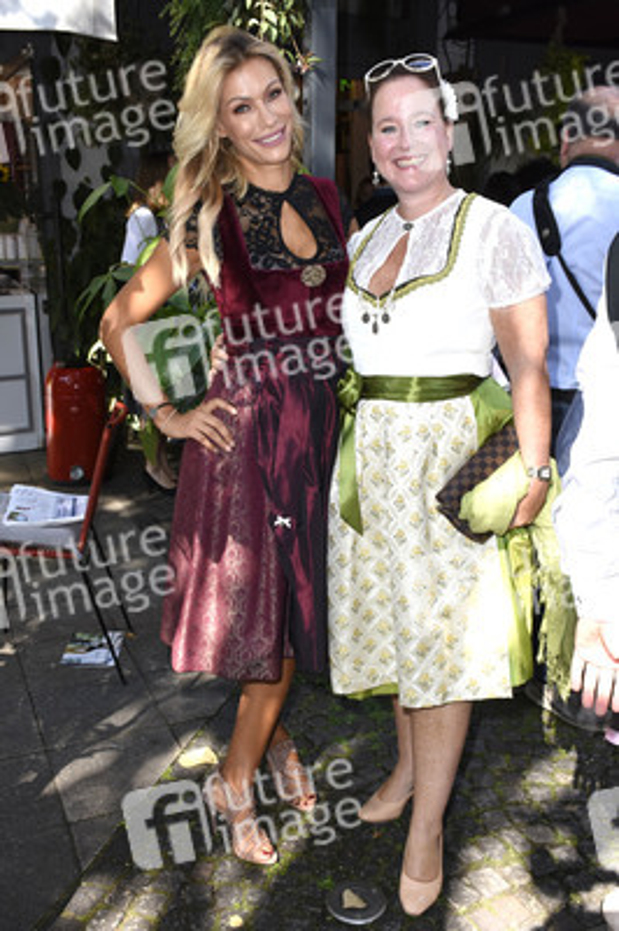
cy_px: 466
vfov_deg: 55.1
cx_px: 310
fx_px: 891
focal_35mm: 34
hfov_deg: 38.3
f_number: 8
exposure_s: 1/160
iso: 500
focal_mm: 23
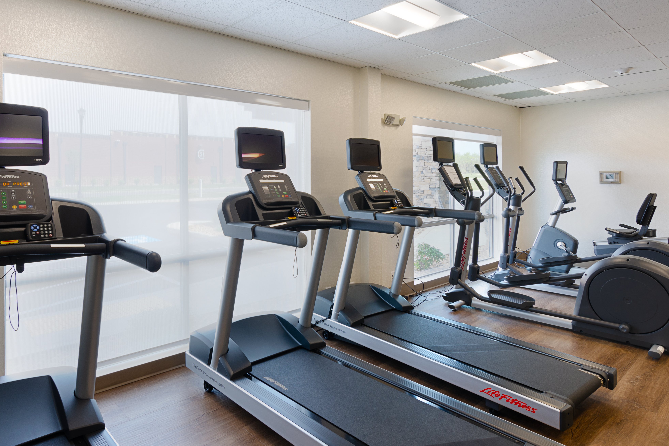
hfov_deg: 81.5
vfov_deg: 60.4
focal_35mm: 21
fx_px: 383
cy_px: 212
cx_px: 278
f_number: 8
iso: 200
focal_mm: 11
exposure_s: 1/1.25
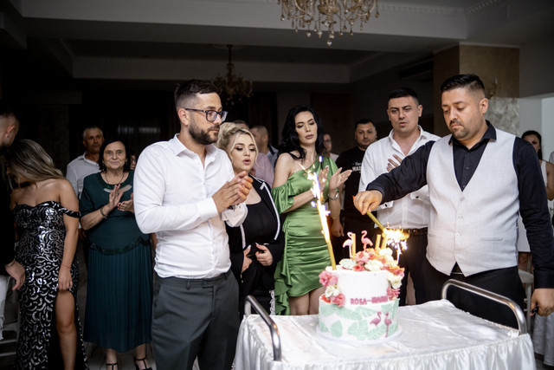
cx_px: 277
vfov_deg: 37.9
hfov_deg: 54.4
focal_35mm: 35
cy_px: 185
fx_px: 539
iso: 640
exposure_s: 1/160
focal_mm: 23
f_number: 1.4
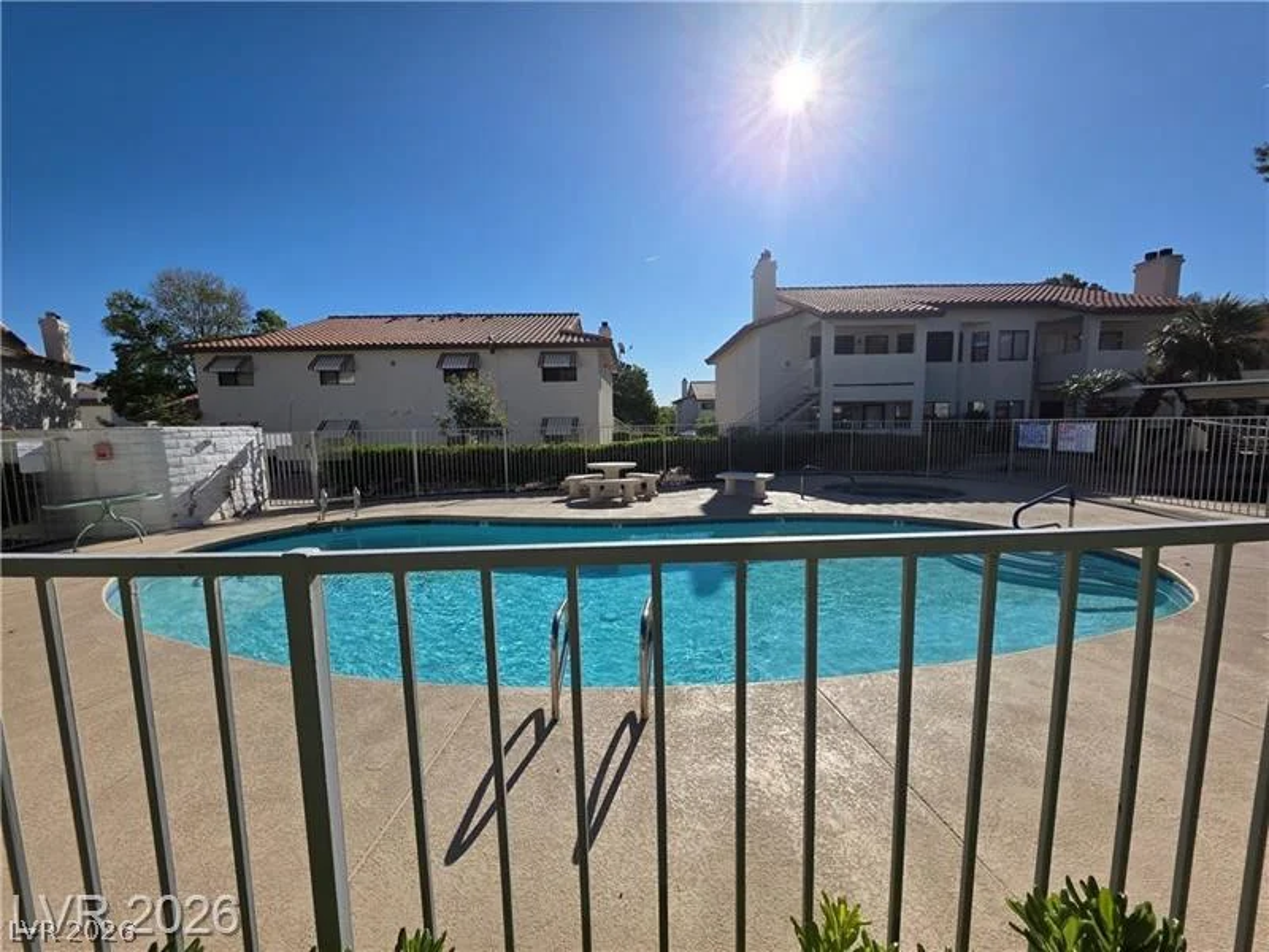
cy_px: 476
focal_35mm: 13
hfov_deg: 106.2
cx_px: 634
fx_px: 477
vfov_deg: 89.9
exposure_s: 1/4313
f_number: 1.9
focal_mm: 2.2
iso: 40
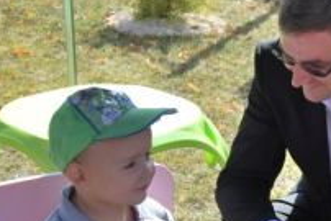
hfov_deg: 16.0
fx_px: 1159
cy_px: 214
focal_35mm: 126
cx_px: 315
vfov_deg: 10.8
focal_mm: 34
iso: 100
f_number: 6.3
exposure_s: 1/160
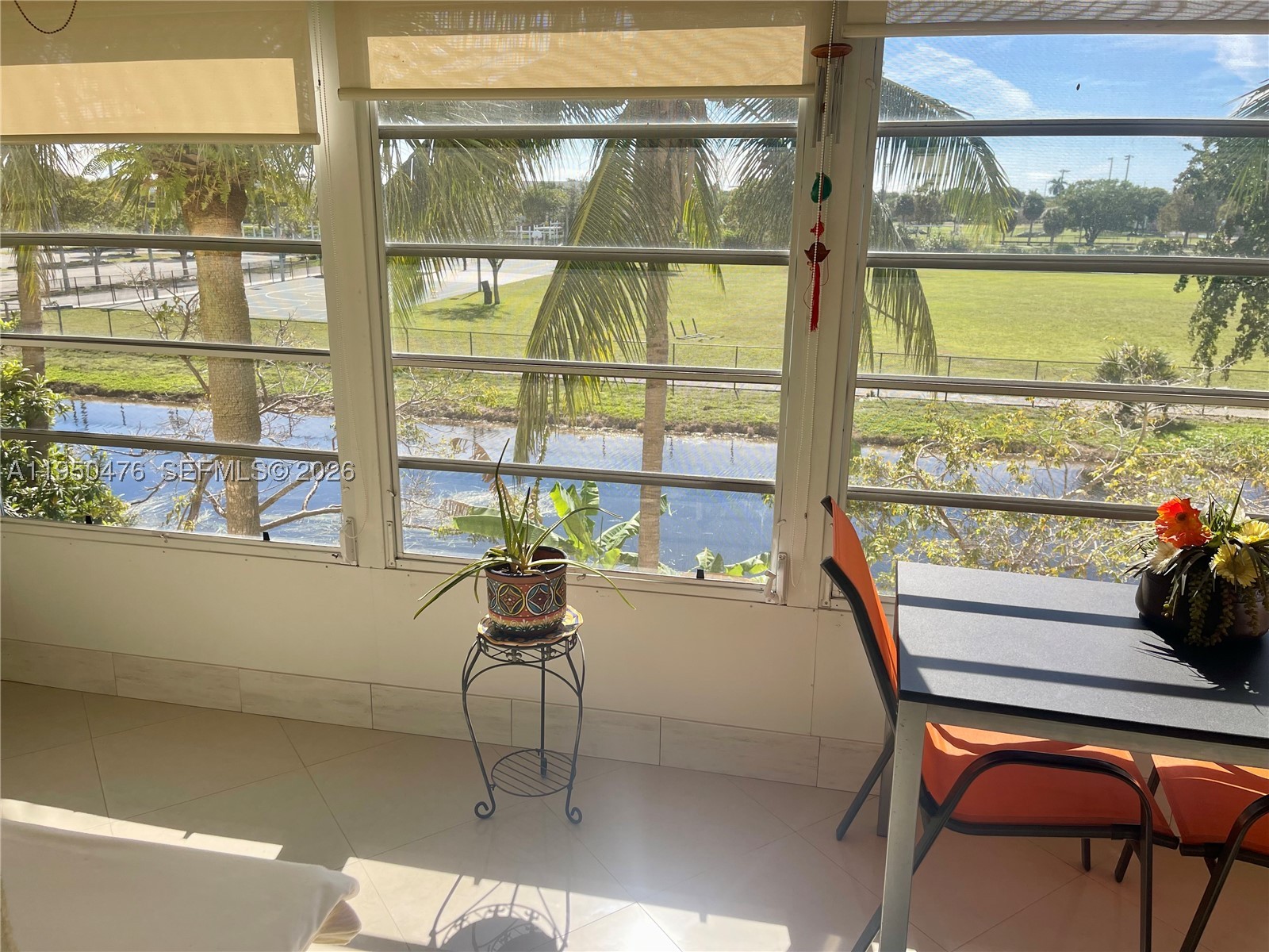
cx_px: 634
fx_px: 953
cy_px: 476
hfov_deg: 67.3
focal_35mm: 26
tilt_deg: -16.5
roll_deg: -1.0
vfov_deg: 53.1
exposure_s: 1/855
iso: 50
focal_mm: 5.1
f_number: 1.6
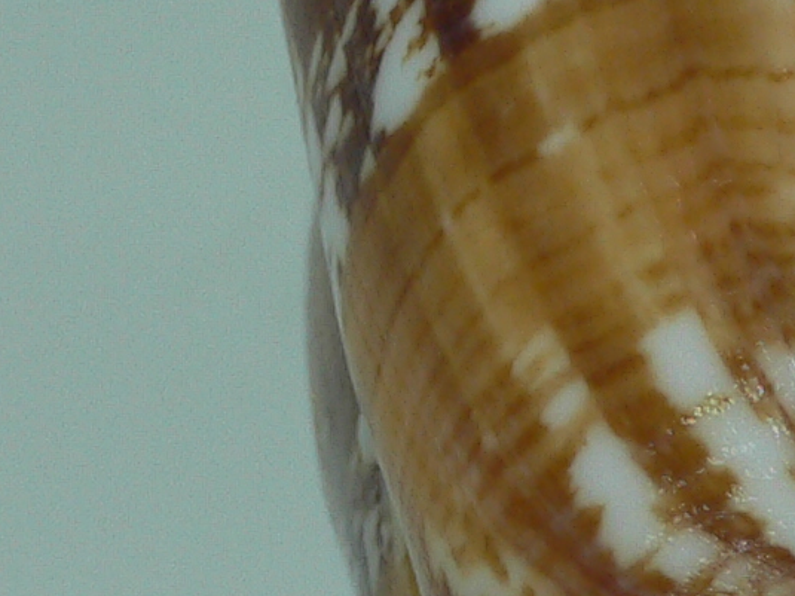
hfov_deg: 14.8
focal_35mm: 132
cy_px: -9
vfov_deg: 11.1
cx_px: 697
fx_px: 3031
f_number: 2.8
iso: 80
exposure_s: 1/60
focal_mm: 4.6
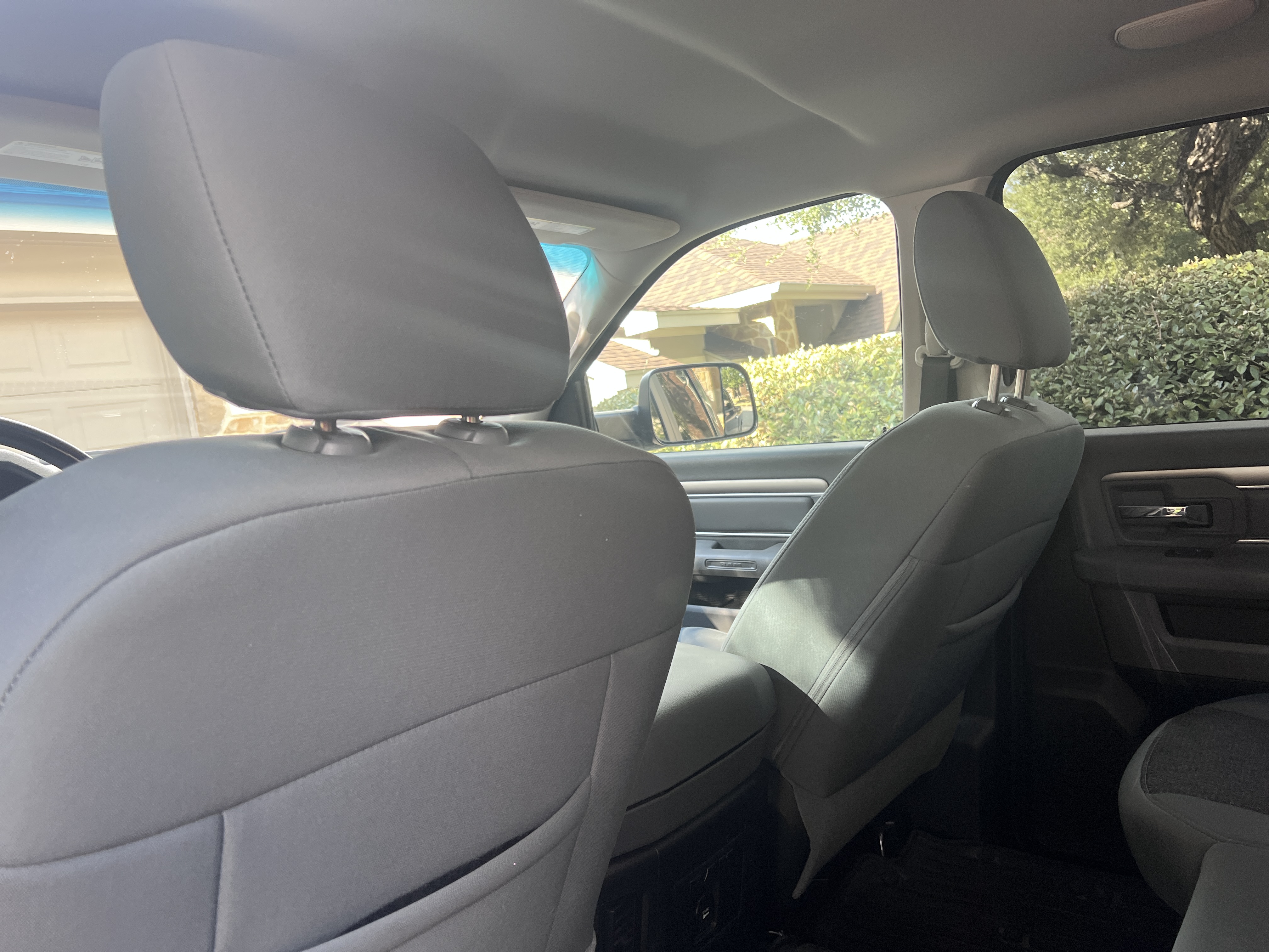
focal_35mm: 26
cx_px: 634
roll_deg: +10.6
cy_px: 476
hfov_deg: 67.3
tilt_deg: -1.2
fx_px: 953
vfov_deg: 53.1
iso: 125
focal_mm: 5.7
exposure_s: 1/121
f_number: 1.5
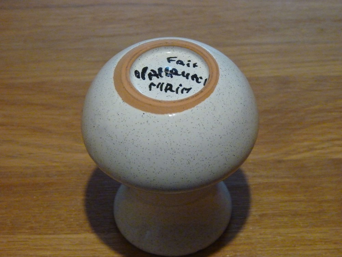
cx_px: 171
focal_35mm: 94
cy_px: 128
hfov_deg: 20.9
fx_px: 929
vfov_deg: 15.7
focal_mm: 16.7
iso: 800
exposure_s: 1/30
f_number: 3.4
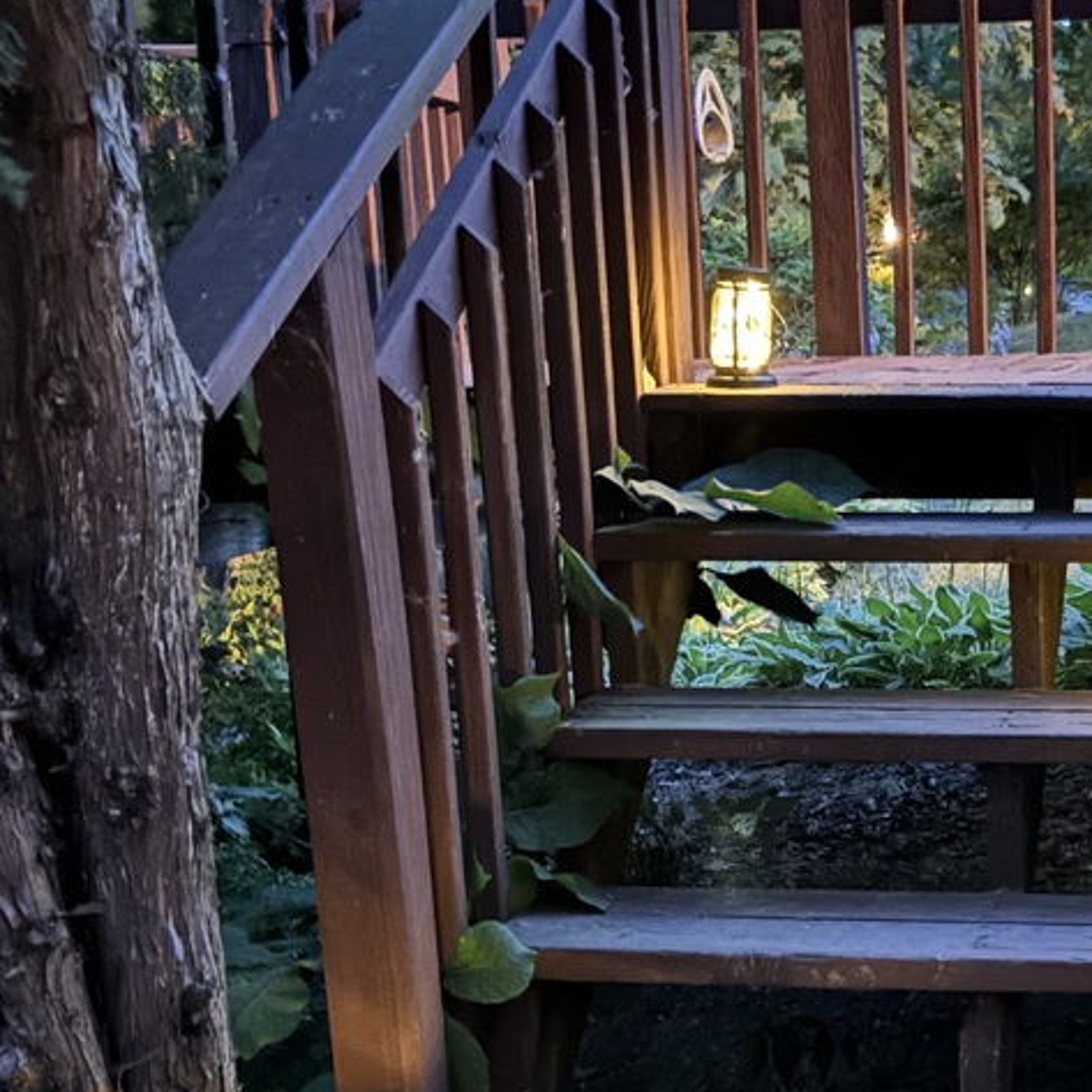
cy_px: 755
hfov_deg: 23.8
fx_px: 2498
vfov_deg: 24.5
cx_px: 1027
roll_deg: +1.3
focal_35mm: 70
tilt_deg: -10.2
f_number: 1.6
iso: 2500
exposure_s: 1/2
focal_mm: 5.96
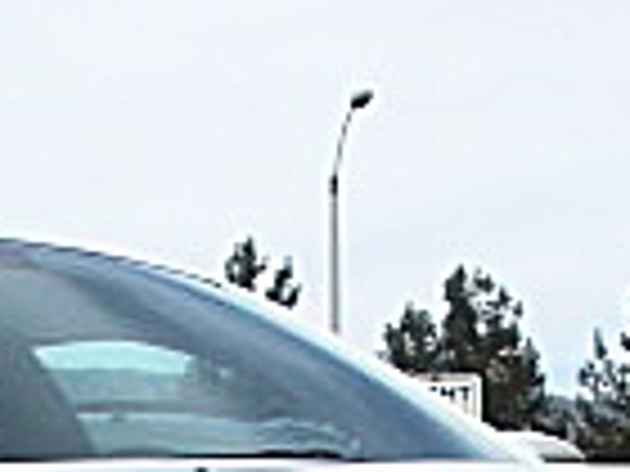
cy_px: 998
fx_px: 3003
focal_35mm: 165
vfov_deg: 8.5
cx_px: 220
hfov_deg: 12.0
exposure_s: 1/125
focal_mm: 6.3
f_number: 7.9
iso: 50
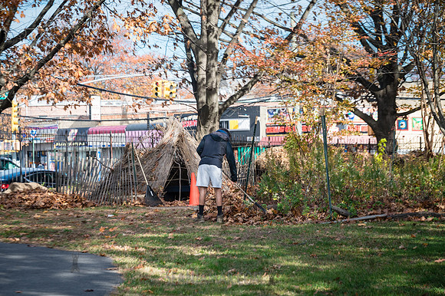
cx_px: 222
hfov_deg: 18.4
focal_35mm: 111
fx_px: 1373
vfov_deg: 12.3
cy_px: 148
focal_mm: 109
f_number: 5.6
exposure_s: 1/640
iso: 1000
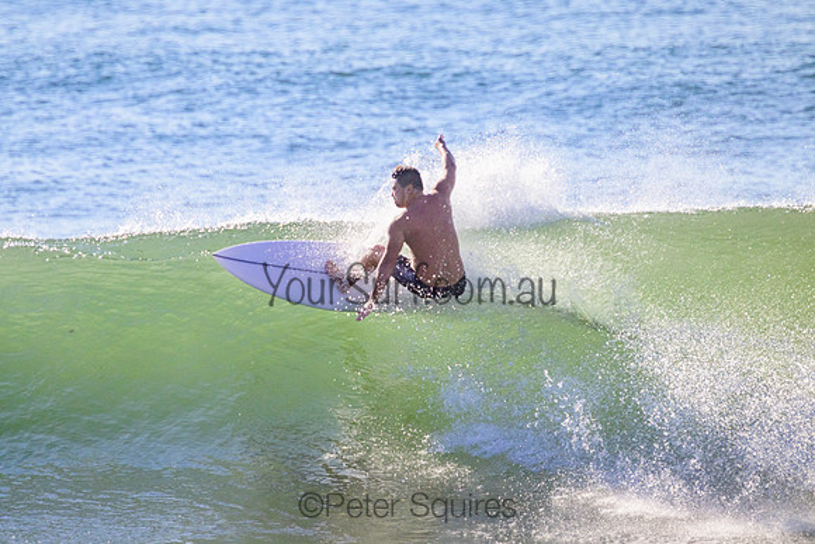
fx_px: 21589
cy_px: 220
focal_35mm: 953
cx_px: 329
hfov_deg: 2.2
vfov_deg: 1.4
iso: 800
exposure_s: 1/2000
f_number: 11
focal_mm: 800
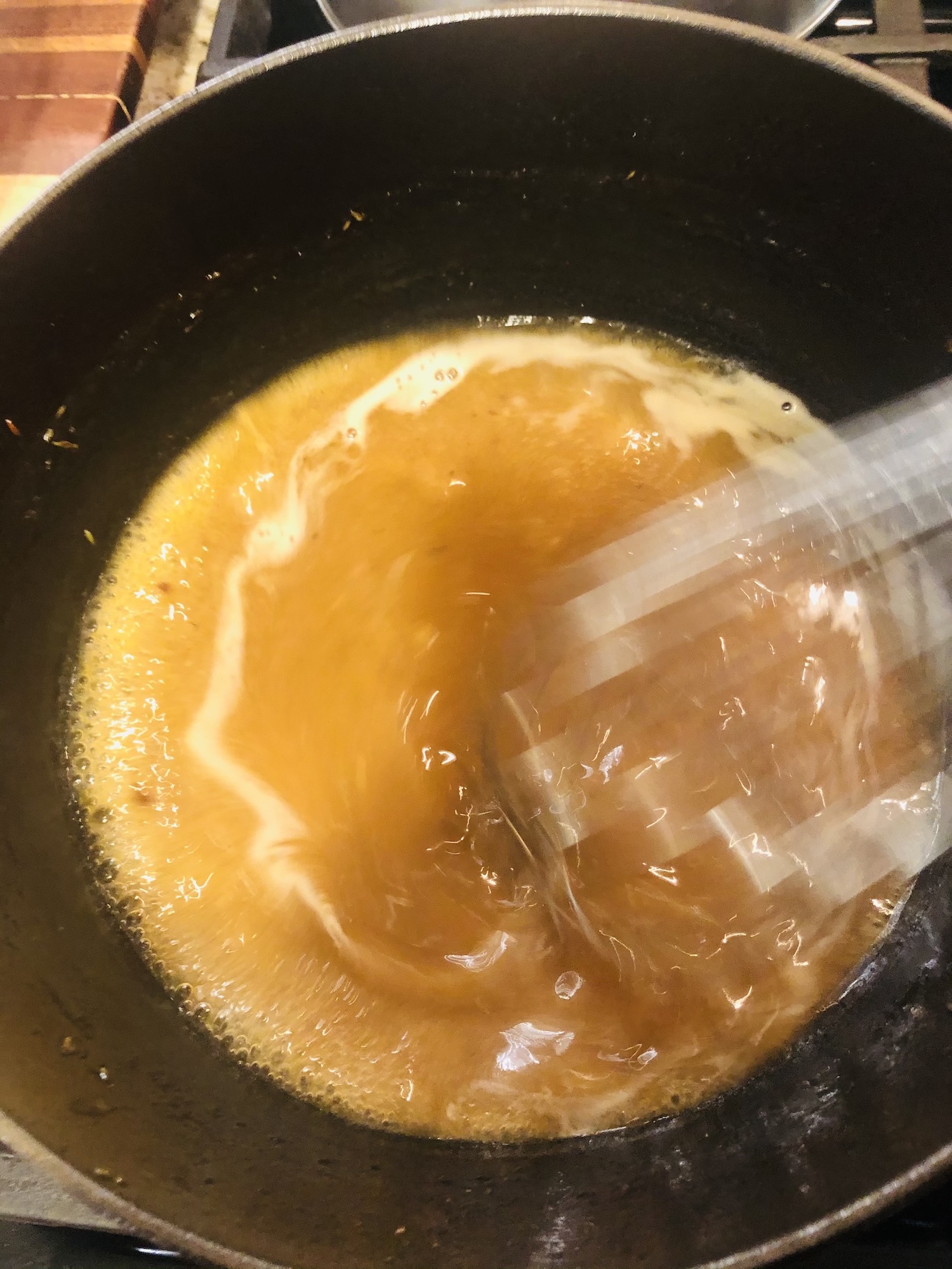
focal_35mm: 28
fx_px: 1027
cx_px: 476
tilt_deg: -65.6
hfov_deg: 49.7
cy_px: 634
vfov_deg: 63.4
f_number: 1.8
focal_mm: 4
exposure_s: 1/9
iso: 100
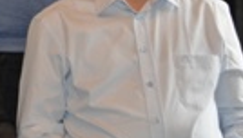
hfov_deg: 15.3
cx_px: -29
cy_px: -82
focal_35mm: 136
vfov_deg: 8.7
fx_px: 878
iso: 800
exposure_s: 1/60
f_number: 4.2
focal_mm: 26
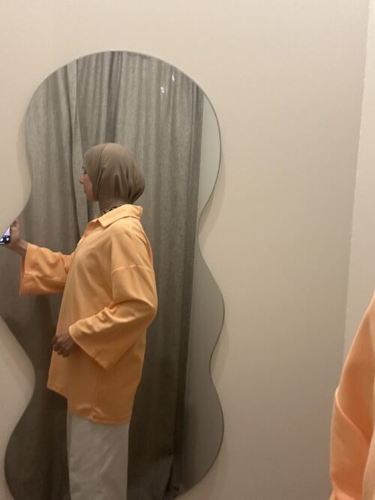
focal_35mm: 30
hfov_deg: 46.8
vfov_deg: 60.0
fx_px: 433
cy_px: 250
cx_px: 188
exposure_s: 1/60
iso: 250
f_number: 1.9
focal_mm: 2.69
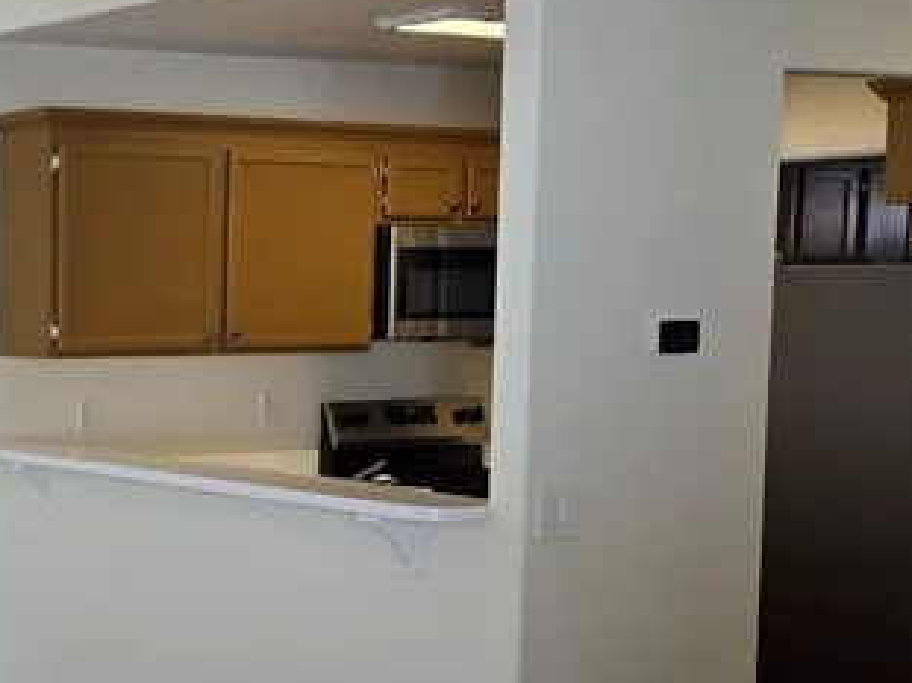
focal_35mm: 76
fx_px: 2001
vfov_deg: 19.2
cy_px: 545
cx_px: 15
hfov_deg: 24.6
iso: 50
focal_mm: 6.3
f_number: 1.7
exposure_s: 1/120
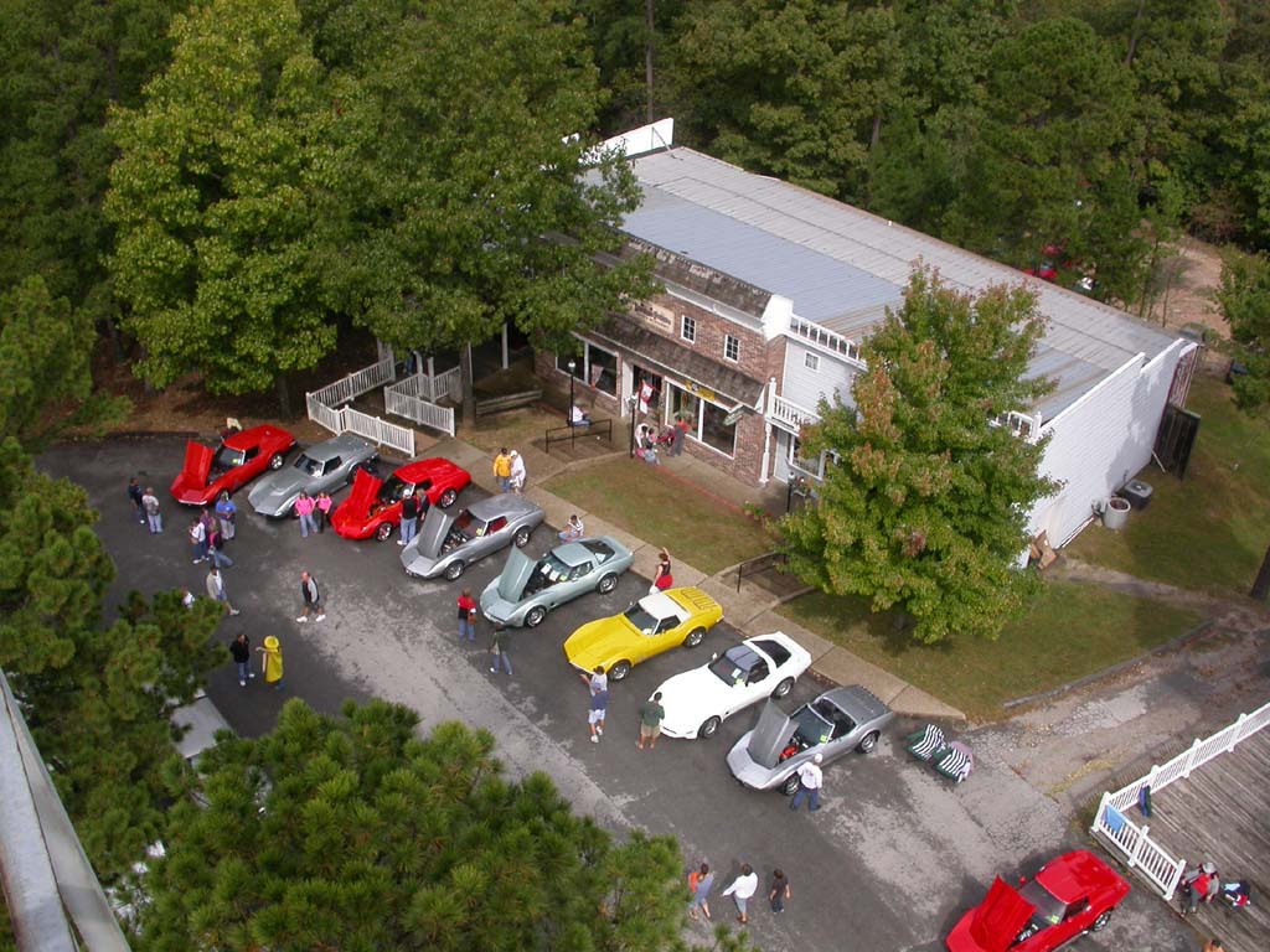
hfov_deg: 49.0
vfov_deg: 37.7
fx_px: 1394
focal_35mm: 38
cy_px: 476
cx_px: 635
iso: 100
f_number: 6.7
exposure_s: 1/274
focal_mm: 7.85
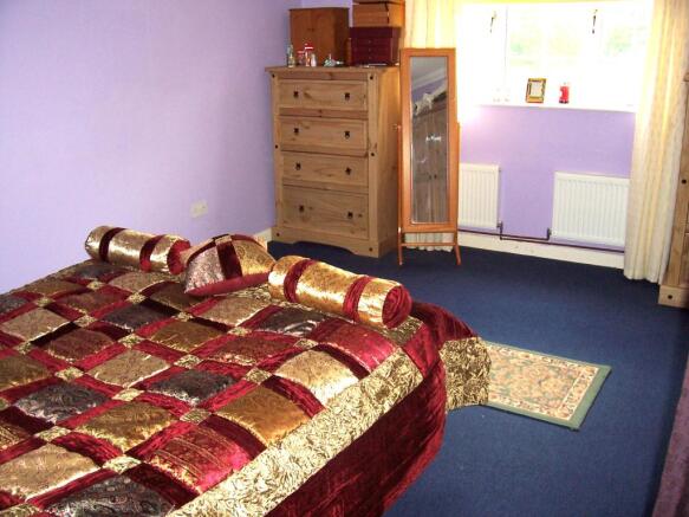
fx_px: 677
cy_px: 258
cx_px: 344
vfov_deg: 41.8
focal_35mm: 34
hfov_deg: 54.0
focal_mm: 5.6
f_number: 2.7
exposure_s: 1/60
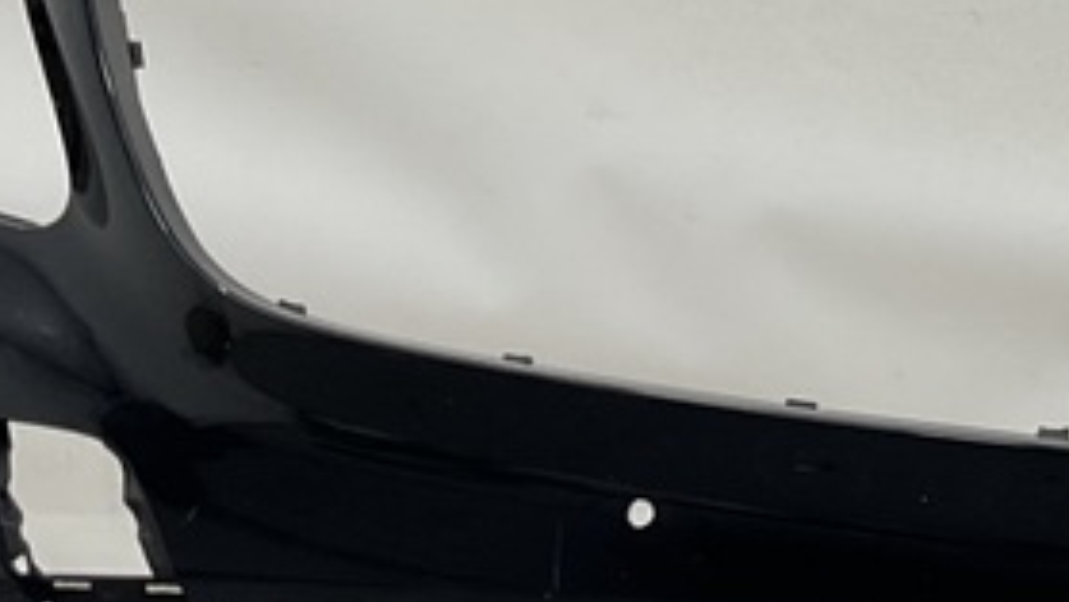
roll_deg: -1.7
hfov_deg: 17.9
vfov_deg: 10.6
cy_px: 115
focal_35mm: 114
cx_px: 1280
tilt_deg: -6.1
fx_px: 3232
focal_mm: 3
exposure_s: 1/120
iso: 25
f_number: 1.8
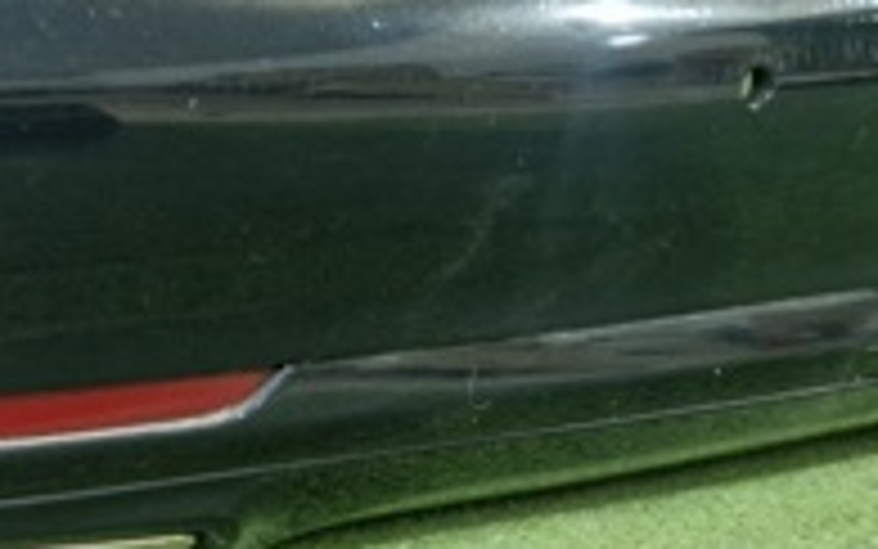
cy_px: 137
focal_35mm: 80
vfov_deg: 16.2
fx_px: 1915
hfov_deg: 21.9
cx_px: -405
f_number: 1.8
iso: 400
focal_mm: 5.4
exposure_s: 1/50
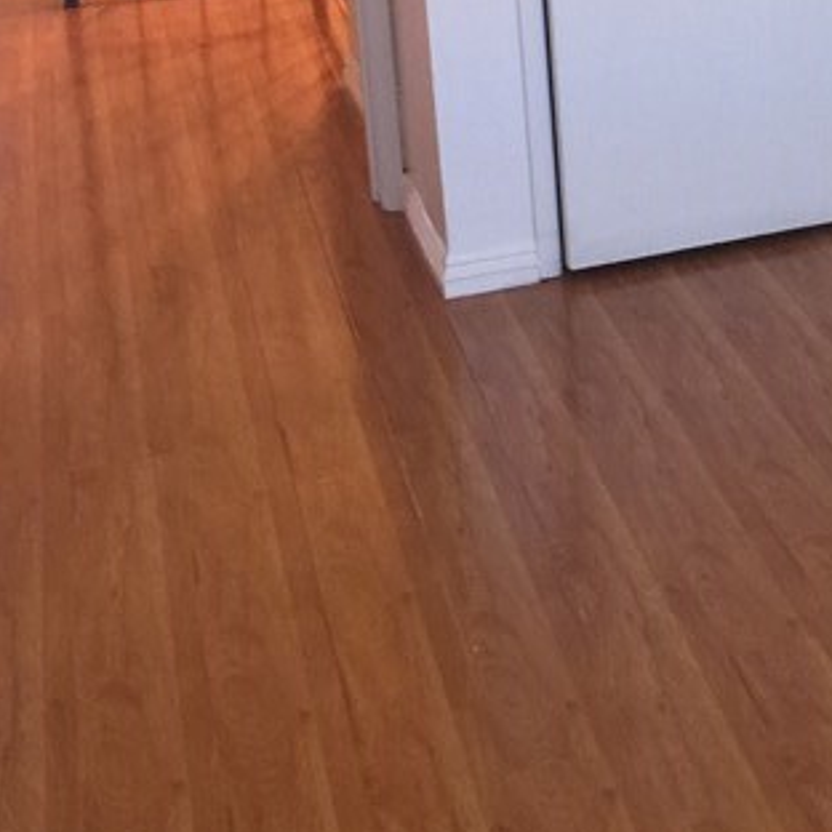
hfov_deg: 19.7
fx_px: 2284
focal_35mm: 84
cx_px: 936
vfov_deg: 19.9
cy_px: -27
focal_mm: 4.15
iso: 64
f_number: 2.2
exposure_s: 1/15
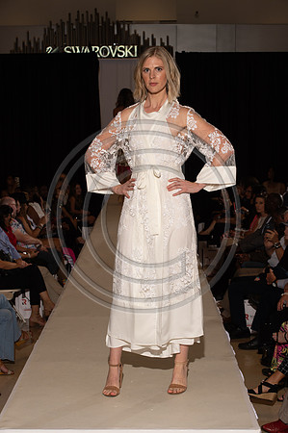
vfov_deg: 26.0
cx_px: 144
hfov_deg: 17.5
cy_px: 216
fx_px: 938
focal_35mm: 78
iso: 800
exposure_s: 1/250
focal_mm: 78
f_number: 9
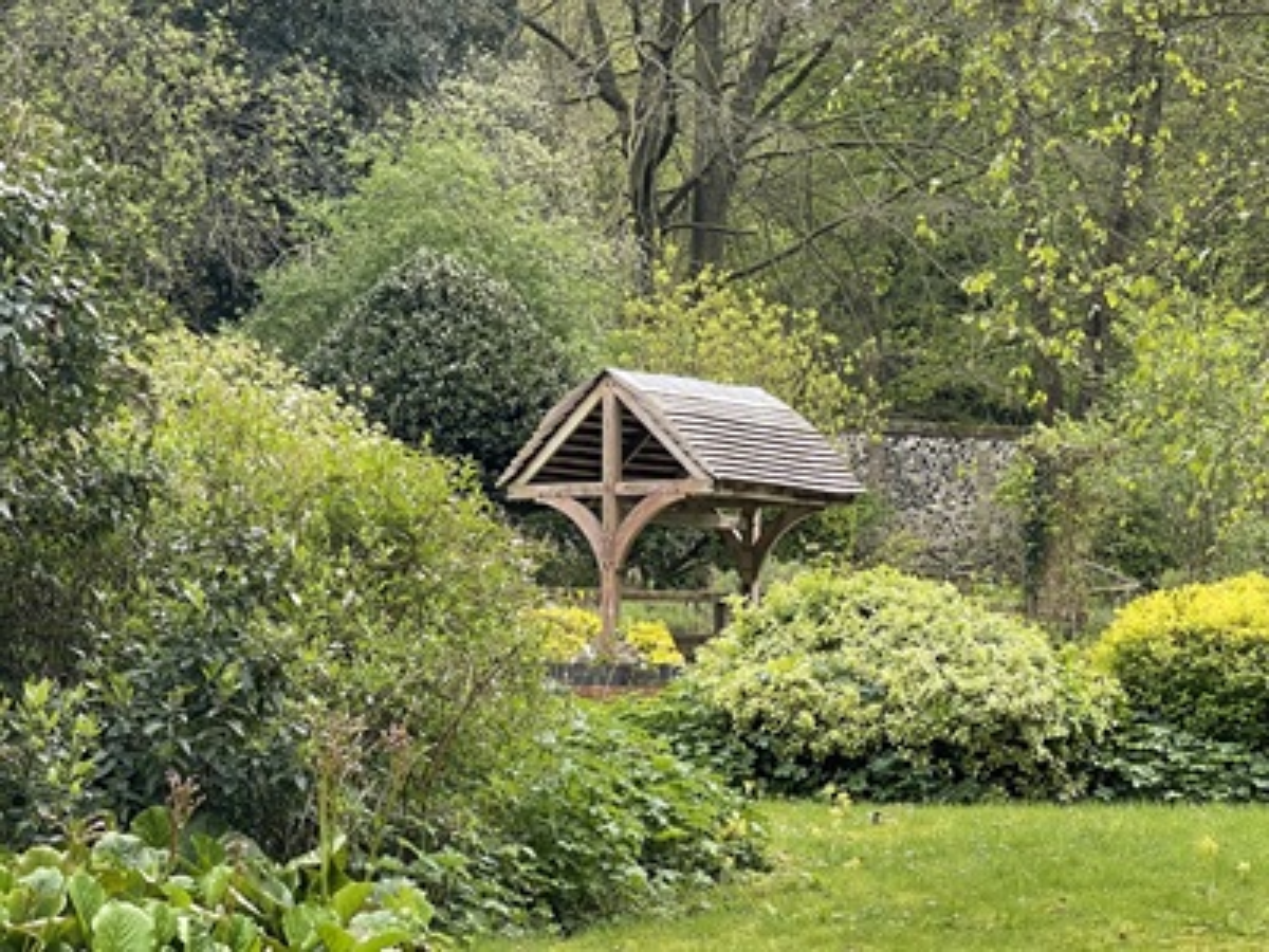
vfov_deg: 22.9
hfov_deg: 30.3
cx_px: 634
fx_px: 2346
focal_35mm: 64
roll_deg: +0.1
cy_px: 476
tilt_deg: +2.9
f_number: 2.2
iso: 20
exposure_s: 1/208
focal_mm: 7.5
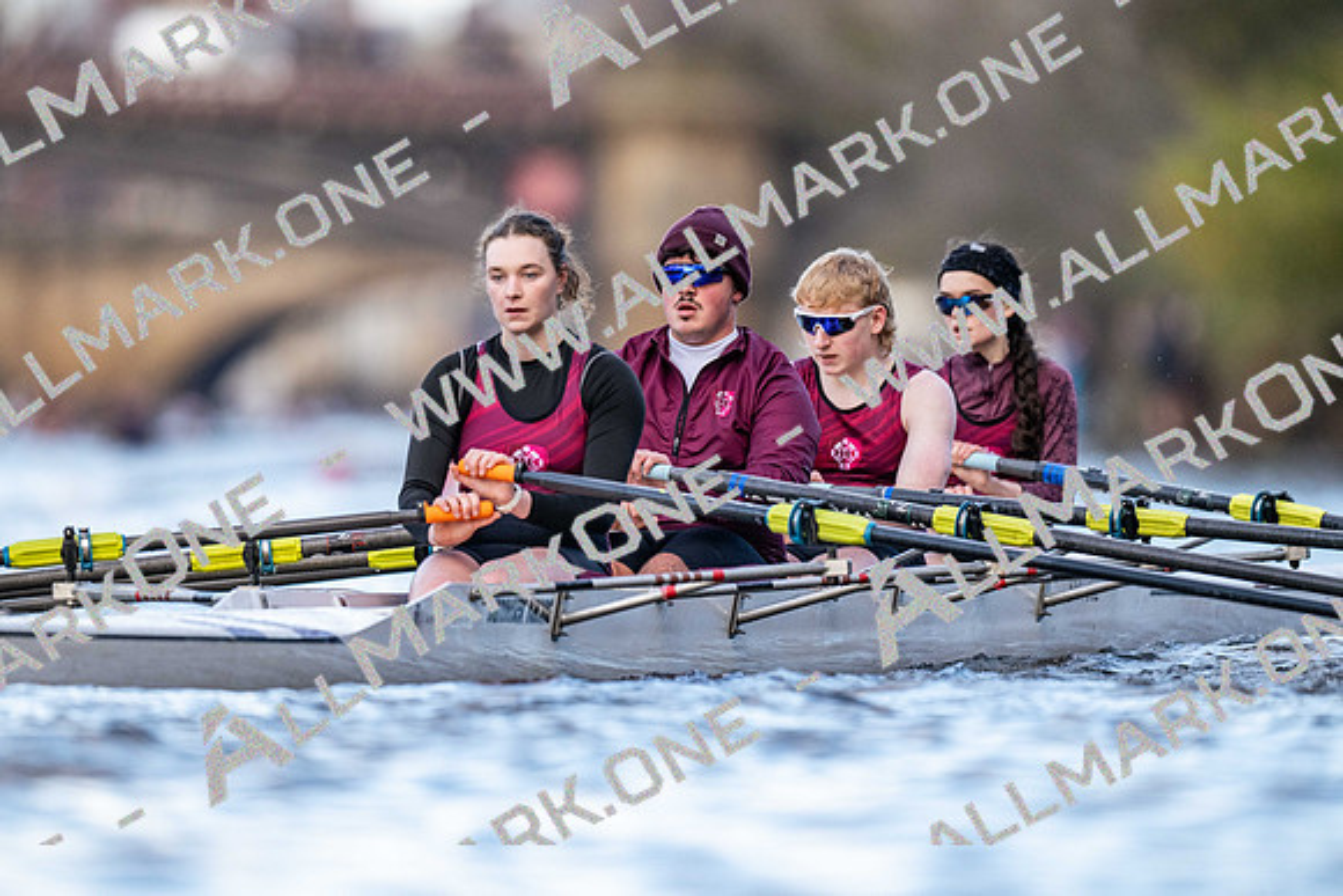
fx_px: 22388
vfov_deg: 2.3
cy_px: 448
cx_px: 672
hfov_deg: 3.4
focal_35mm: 600
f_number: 4
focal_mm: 600
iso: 2000
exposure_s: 1/2500
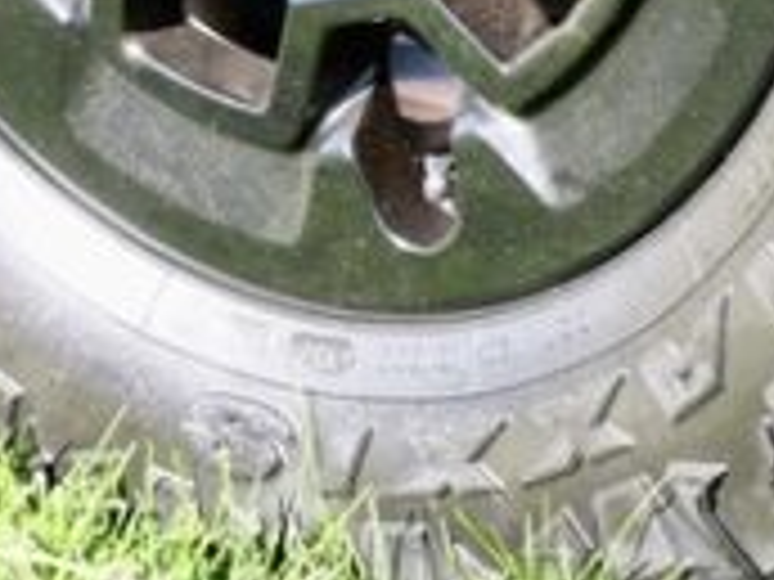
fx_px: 4092
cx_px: 878
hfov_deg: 10.7
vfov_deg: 7.7
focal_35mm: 183
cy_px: -614
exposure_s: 1/110
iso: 320
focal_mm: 21.2
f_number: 5.6
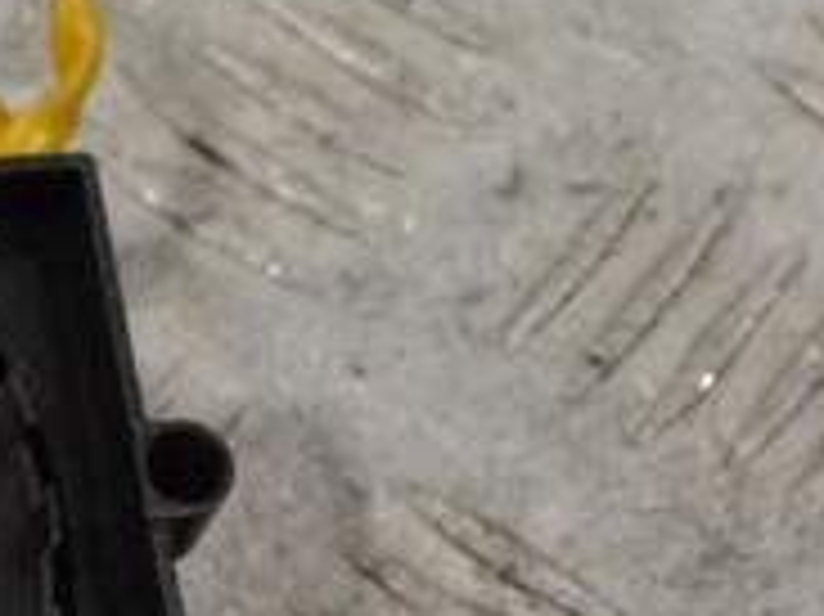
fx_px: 5400
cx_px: -405
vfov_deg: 6.5
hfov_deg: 8.5
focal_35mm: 227
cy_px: 549
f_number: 9
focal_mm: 48
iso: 3200
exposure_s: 1/320
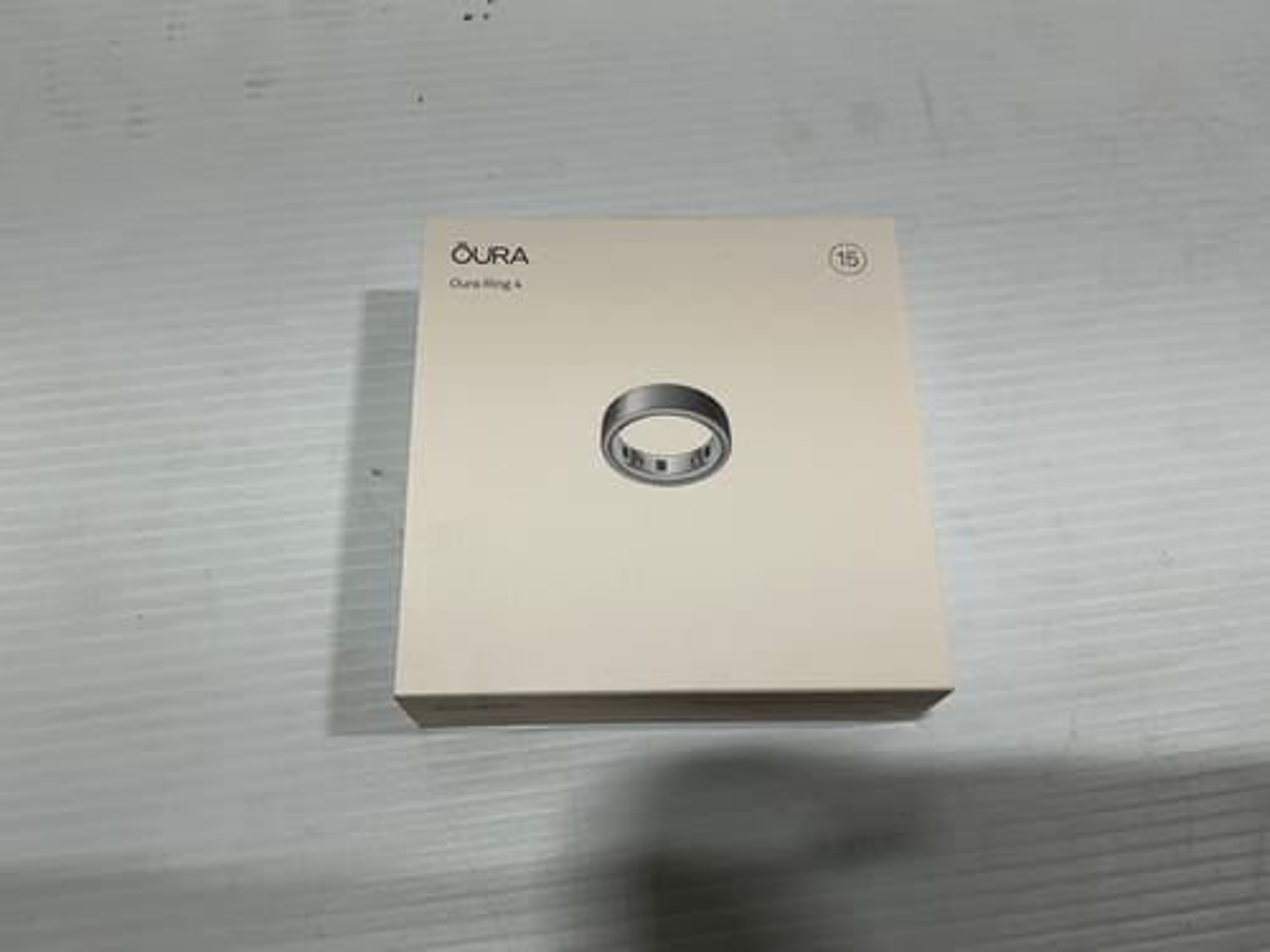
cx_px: 635
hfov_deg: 63.4
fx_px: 1027
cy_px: 476
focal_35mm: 28
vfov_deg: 49.7
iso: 16
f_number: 1.8
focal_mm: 3
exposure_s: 1/128
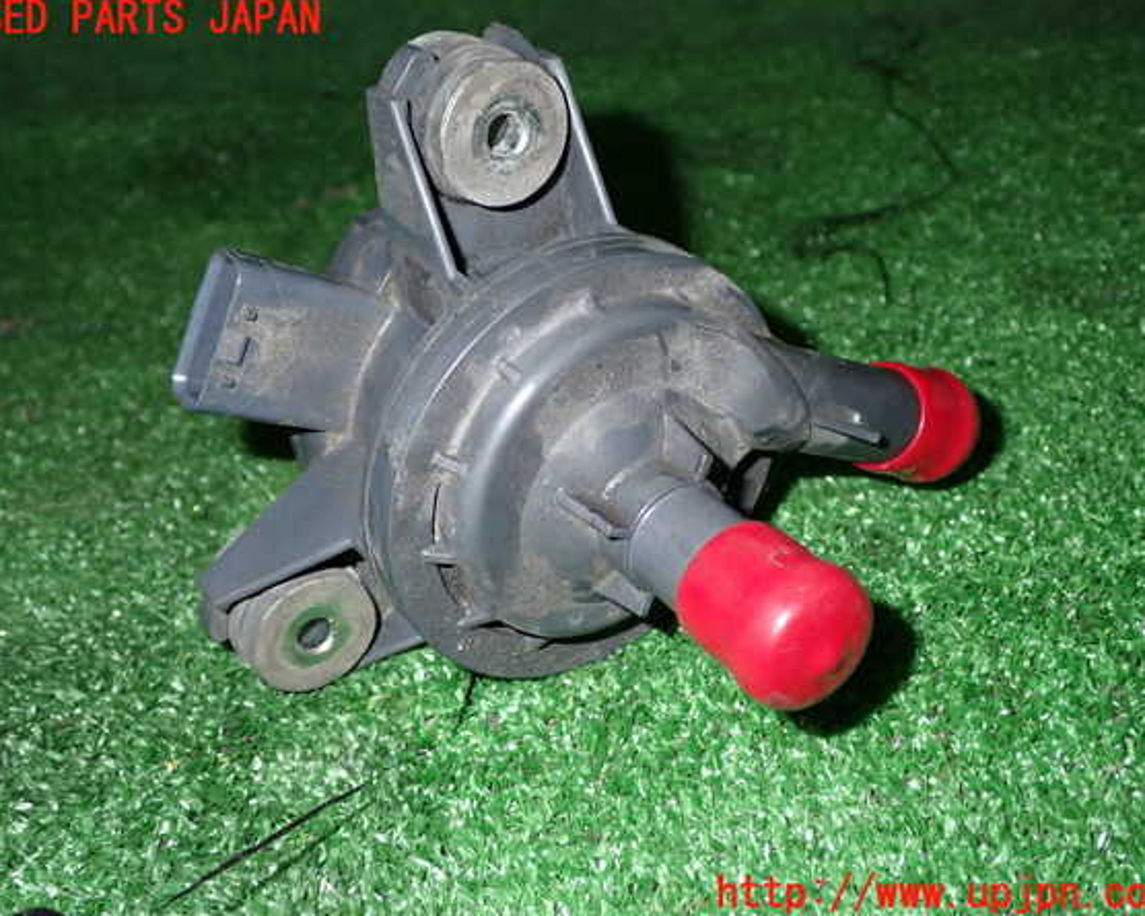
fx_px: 1356
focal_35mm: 40
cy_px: 457
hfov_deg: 45.8
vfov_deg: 37.3
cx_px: 564
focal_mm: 6.83
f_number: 8
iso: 400
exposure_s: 1/40
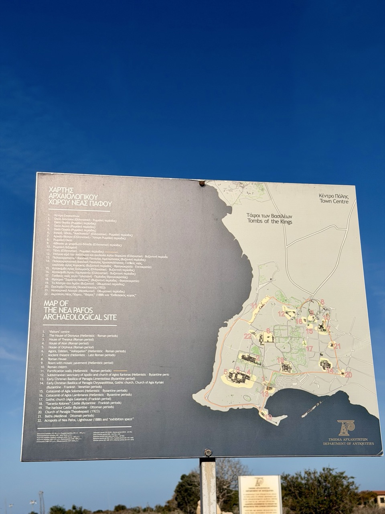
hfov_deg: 30.3
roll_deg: +2.1
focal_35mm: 48
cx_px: 192
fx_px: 712
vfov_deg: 39.7
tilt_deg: +18.3
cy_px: 257
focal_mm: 6.76
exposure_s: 1/20408
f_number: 1.78
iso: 80
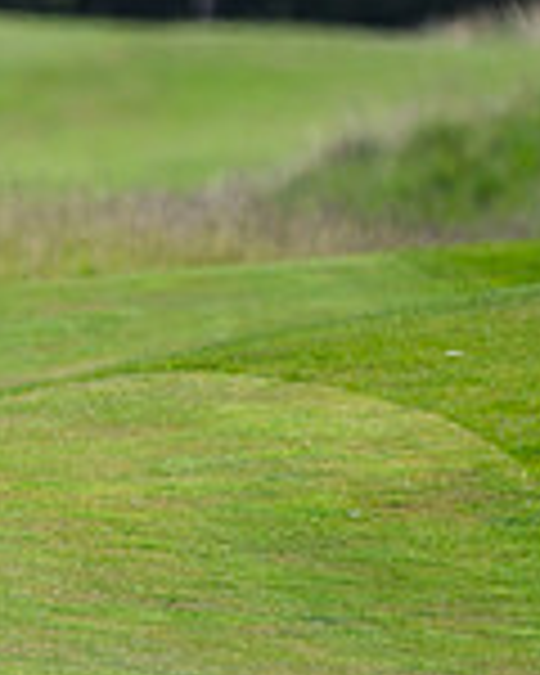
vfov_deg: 1.0
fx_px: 40494
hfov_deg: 0.8
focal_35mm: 2027
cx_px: -652
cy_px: 173
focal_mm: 560
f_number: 4
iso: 500
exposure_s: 1/2500
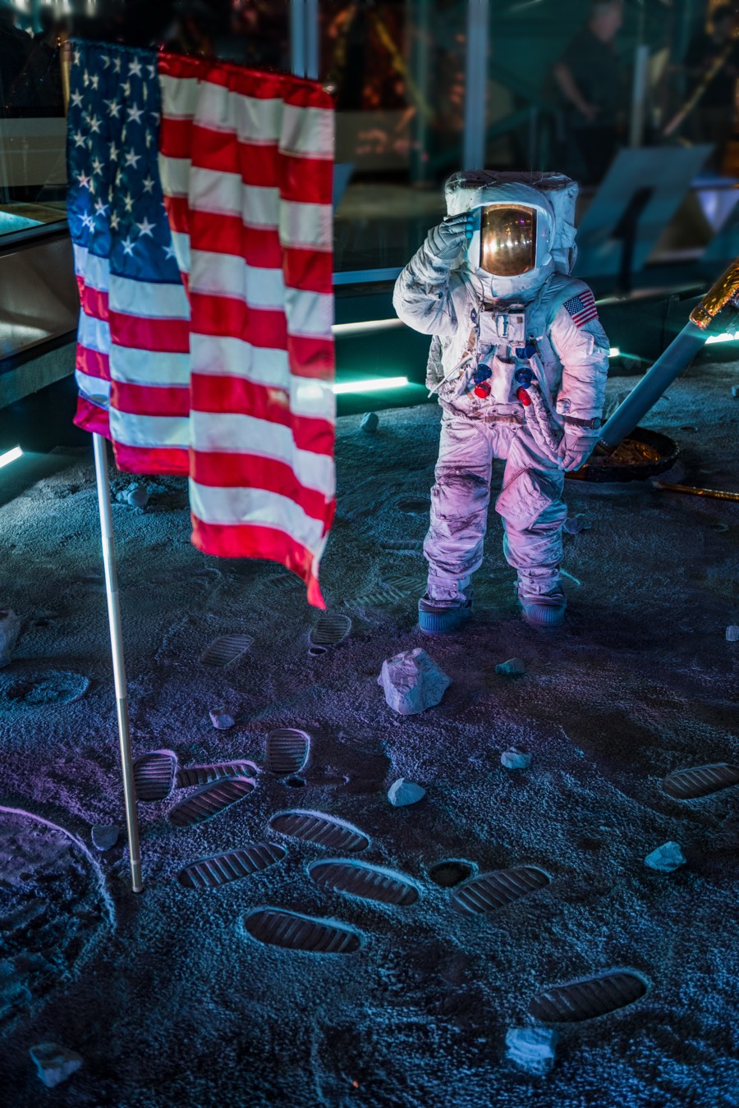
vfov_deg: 44.5
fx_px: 1355
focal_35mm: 44
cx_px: 370
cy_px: 554
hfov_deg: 30.5
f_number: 2.8
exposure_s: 1/60
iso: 800
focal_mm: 44
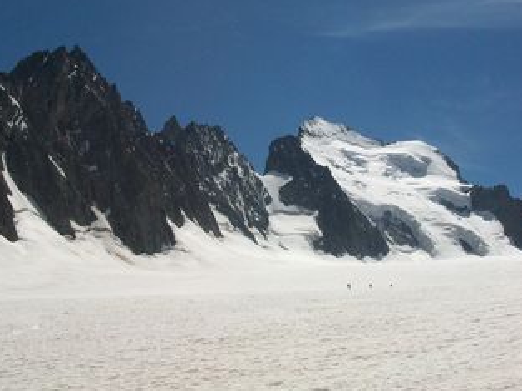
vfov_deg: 27.8
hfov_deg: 36.6
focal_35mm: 52
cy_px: 133
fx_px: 784
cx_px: 334
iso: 80
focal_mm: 5.7
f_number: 5.5
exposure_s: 1/1401
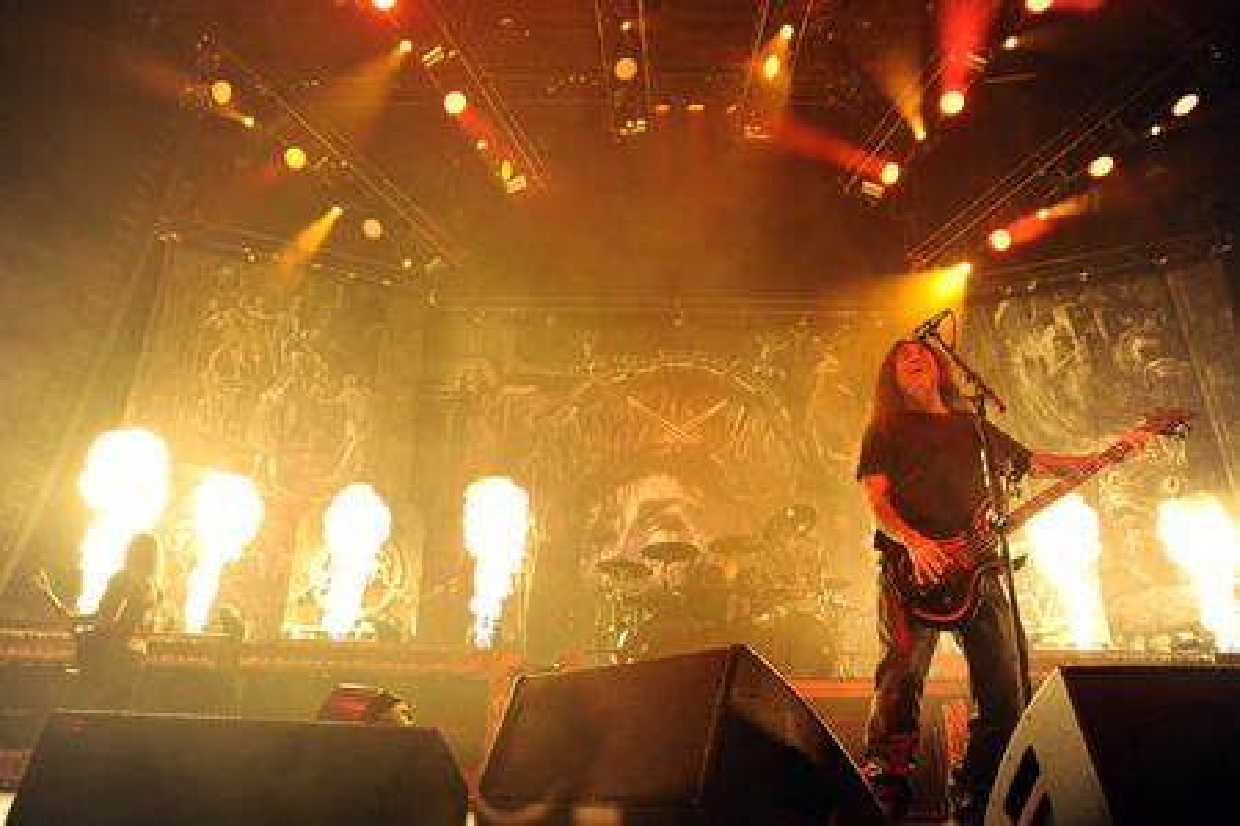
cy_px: 413
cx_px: 620
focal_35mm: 24
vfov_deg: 53.1
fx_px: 827
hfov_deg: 73.7
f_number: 2.8
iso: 800
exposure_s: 1/200
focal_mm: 24
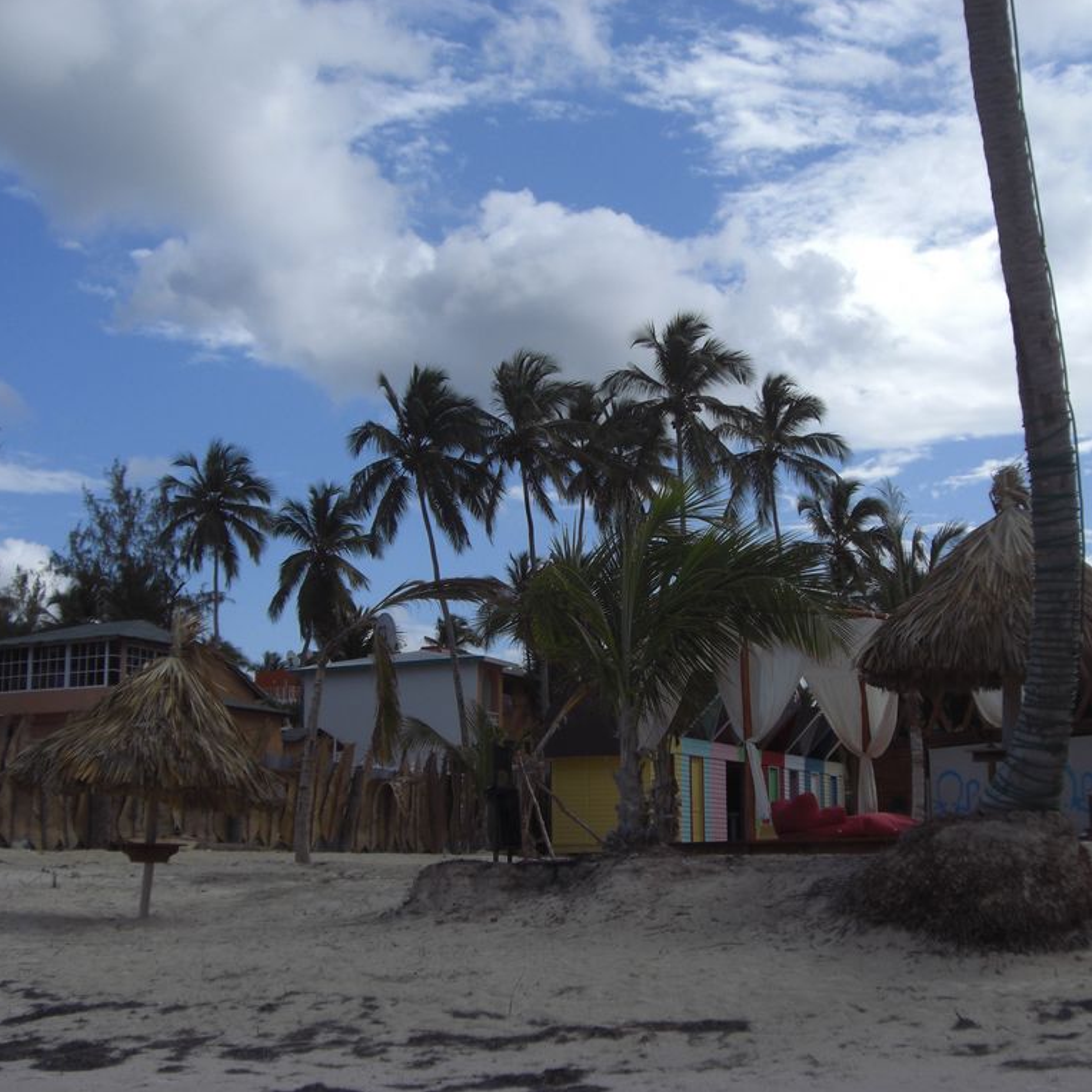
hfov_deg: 37.5
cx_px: 636
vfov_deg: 37.6
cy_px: 545
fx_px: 1606
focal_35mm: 45
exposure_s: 1/200
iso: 64
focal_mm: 6.2
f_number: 8
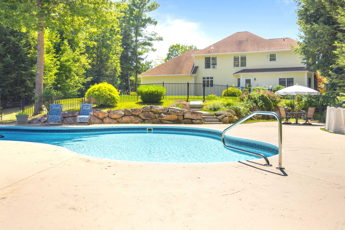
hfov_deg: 67.4
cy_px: 112
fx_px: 259
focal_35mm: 27
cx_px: 167
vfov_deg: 47.8
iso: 250
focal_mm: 26
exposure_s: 1/30
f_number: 7.1
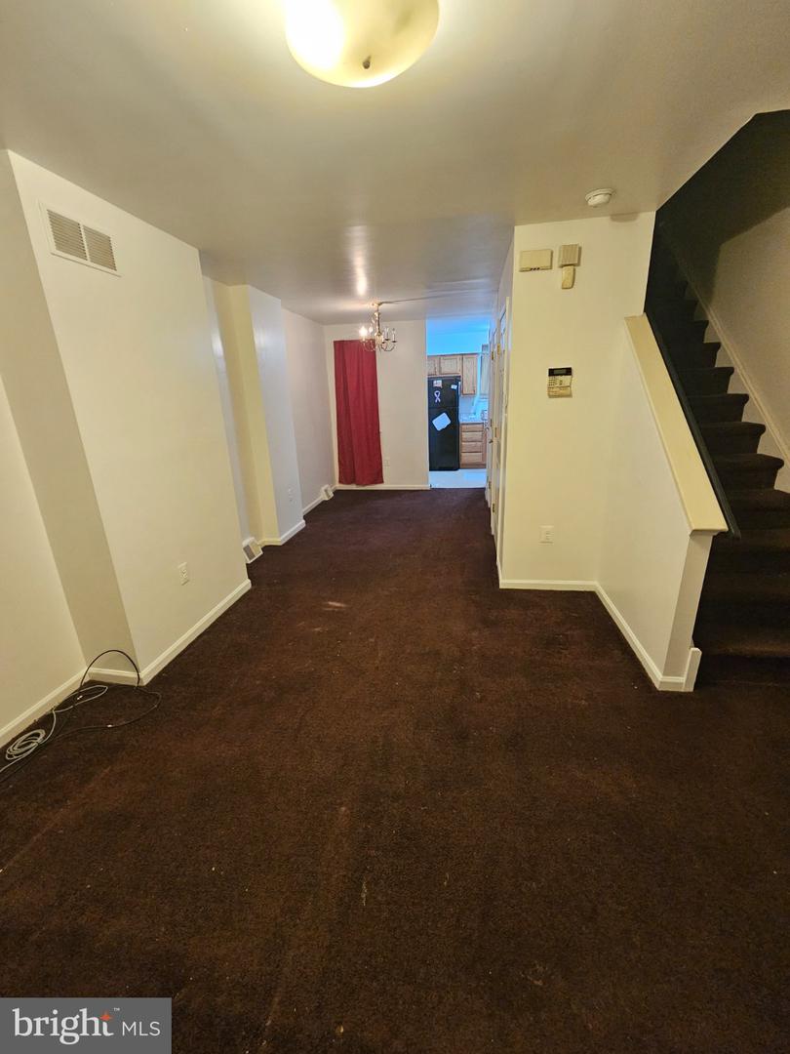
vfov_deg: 106.2
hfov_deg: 89.9
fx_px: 396
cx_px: 395
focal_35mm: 13
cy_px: 527
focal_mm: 2.2
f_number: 2.2
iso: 400
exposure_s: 1/40
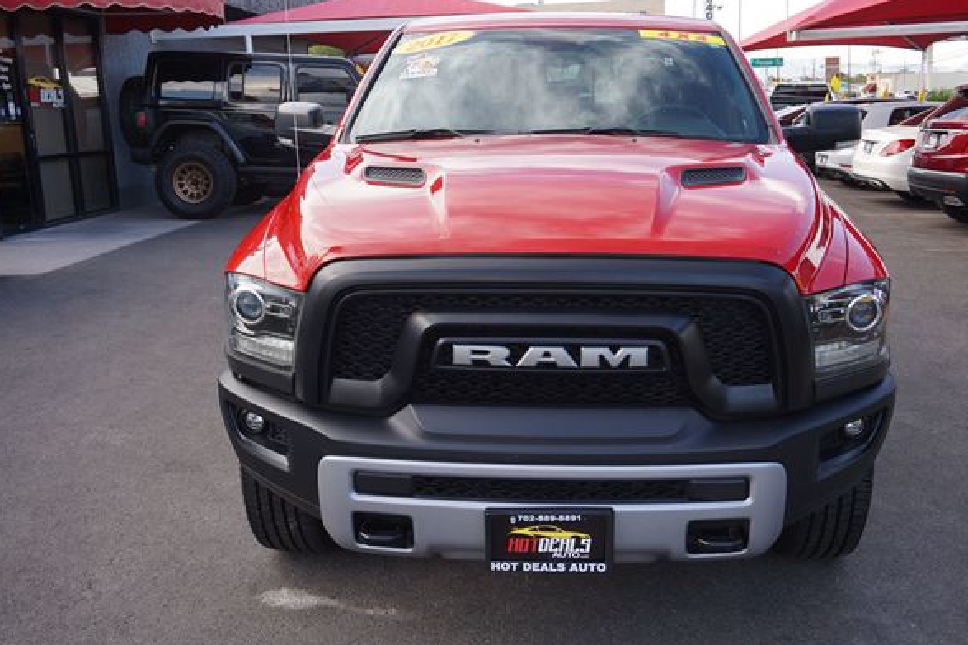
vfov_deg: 36.8
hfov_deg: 53.1
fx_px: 968
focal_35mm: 36
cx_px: 518
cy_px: 305
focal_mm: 22
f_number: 5
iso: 100
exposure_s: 1/80
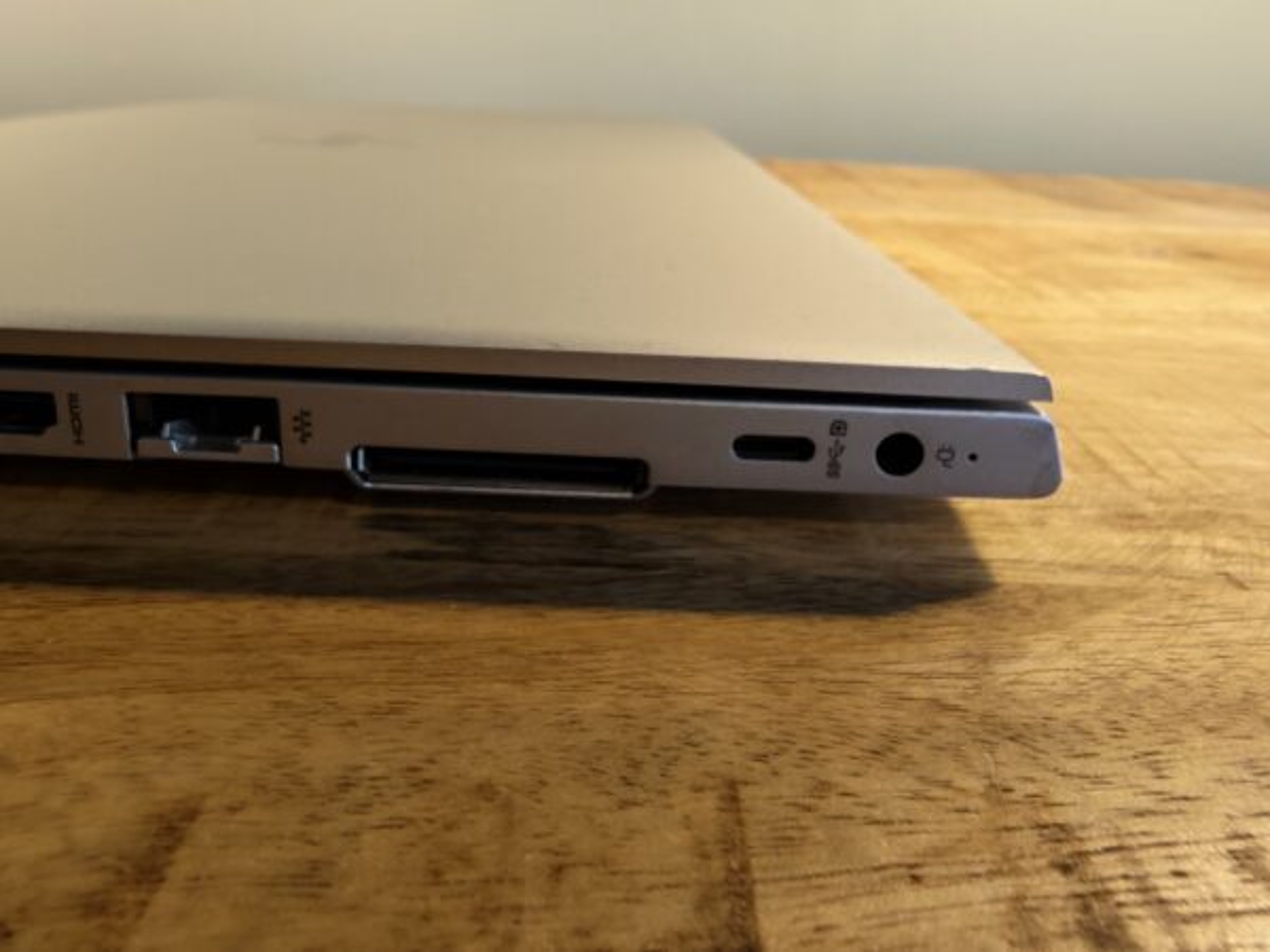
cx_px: 635
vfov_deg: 58.9
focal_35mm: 23
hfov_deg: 73.9
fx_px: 844
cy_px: 476
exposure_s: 1/33
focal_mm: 1.82
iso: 160
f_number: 2
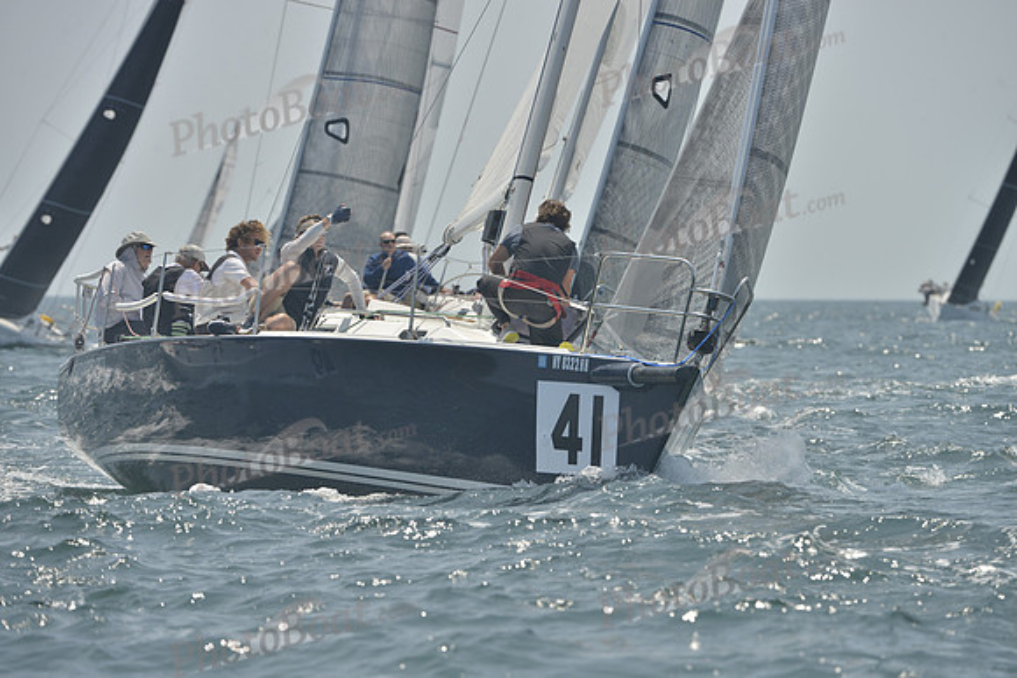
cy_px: 339
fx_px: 6781
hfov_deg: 8.6
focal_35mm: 240
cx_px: 508
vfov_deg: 5.7
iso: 280
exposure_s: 1/1250
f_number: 7.1
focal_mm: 240
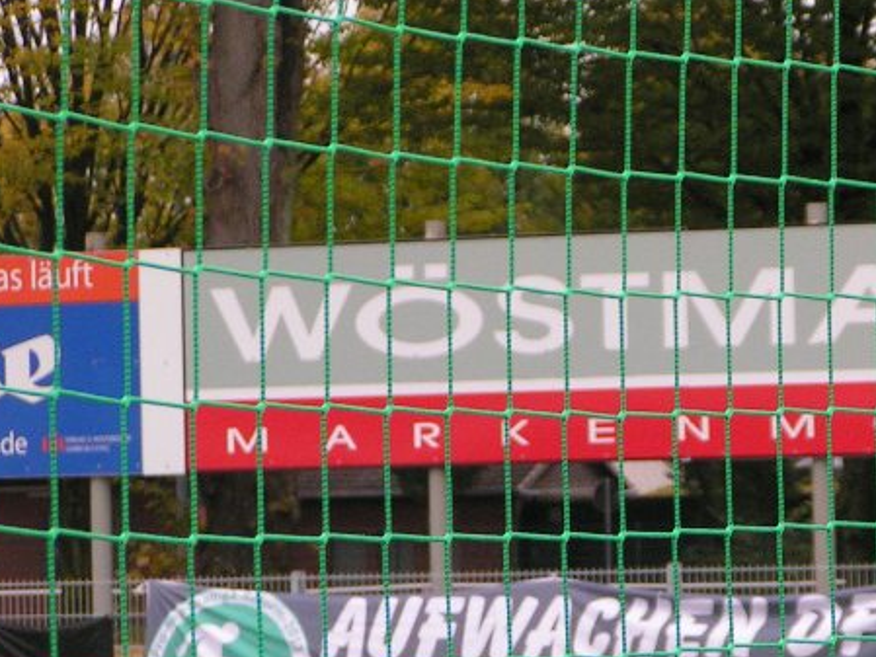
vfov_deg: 5.1
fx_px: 7391
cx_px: 535
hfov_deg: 6.8
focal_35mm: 292
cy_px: 419
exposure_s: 1/200
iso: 160
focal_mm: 25.1
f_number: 3.5
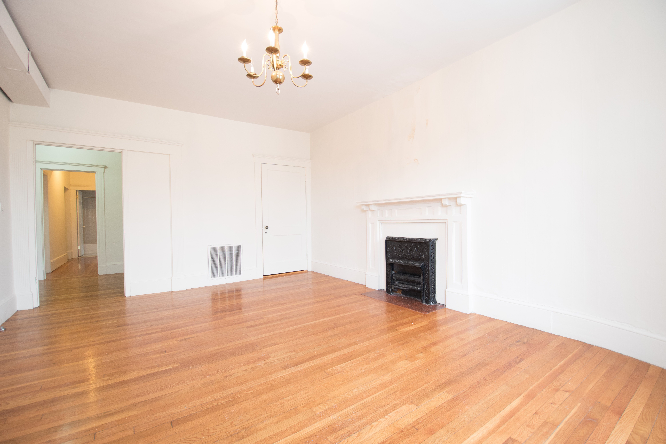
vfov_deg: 77.3
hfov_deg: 100.4
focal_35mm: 15
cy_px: 222
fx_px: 277
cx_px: 333
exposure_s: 1/15
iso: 500
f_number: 3.5
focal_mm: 10
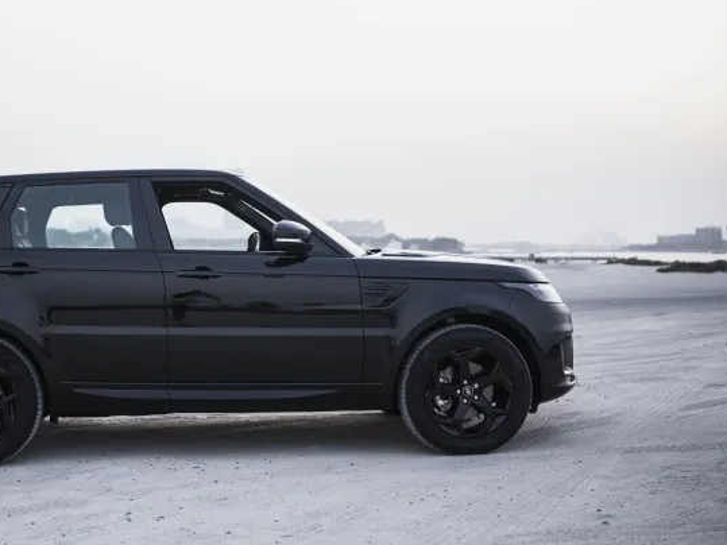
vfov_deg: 28.9
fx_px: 1050
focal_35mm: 50
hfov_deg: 37.5
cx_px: 206
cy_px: 193
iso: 125
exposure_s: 1/250
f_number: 1.4
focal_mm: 35
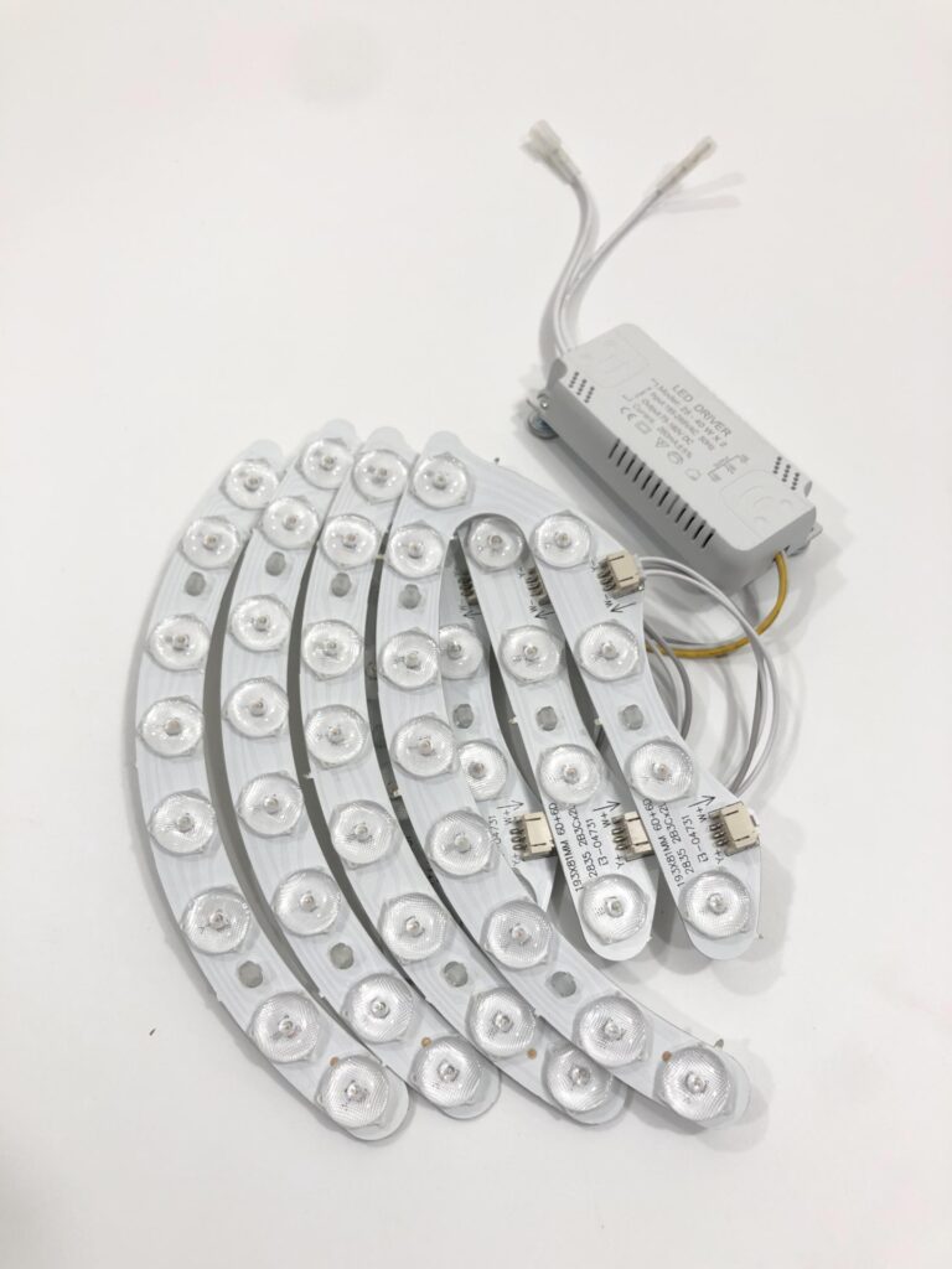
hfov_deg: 49.7
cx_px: 476
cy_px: 634
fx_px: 1027
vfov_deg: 63.4
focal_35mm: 28
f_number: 1.8
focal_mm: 3.99
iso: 32
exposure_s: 1/50
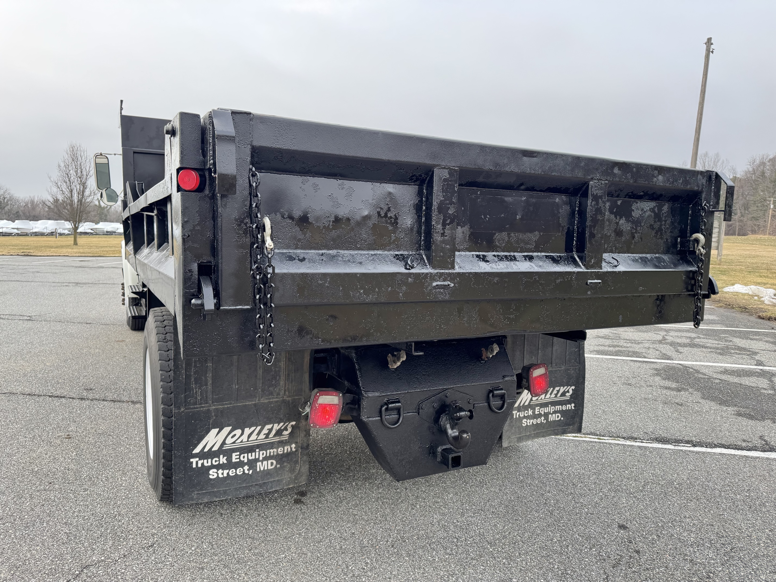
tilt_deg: -9.2
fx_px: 538
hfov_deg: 71.6
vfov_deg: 56.8
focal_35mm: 24
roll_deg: -0.9
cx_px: 388
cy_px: 291
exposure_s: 1/251
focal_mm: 6.76
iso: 64
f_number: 1.78
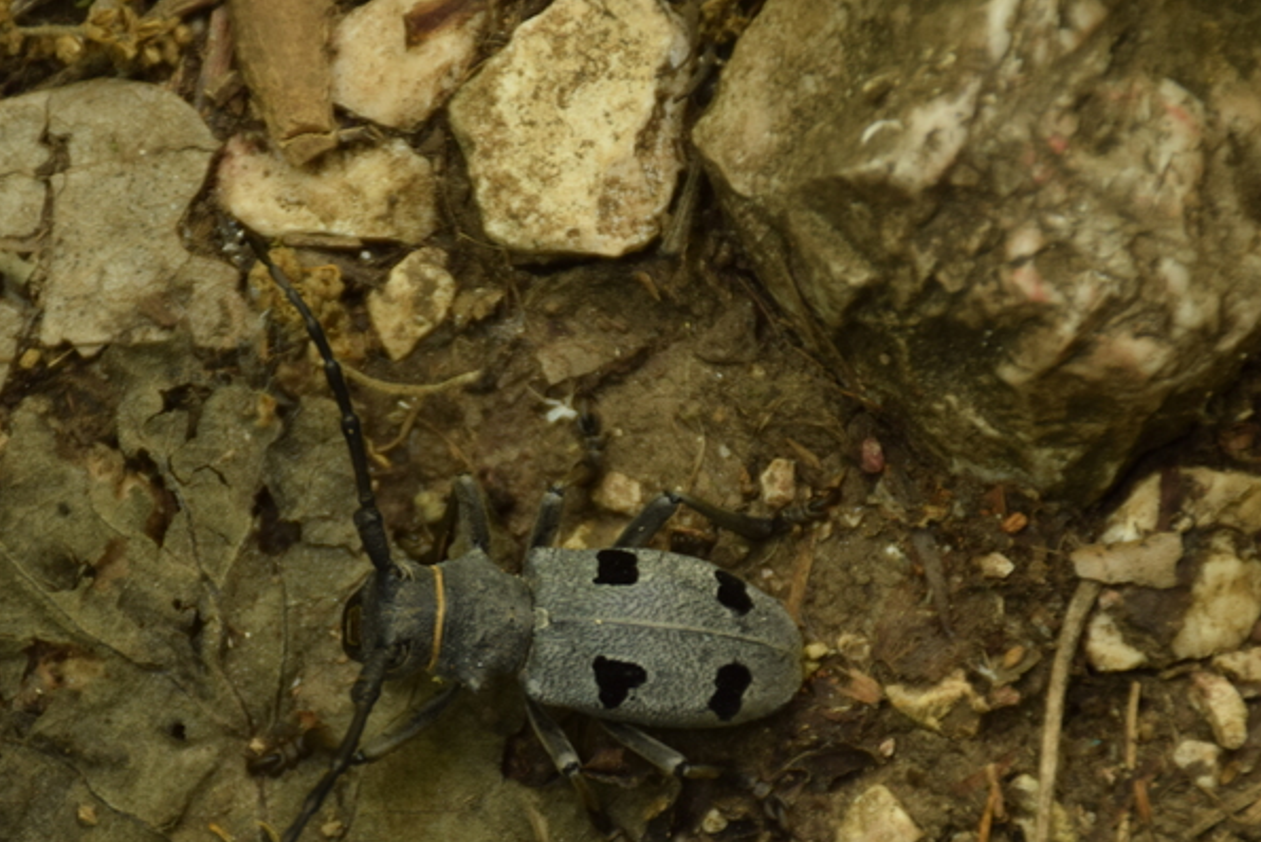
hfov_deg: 6.1
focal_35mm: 338
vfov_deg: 4.1
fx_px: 11845
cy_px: 624
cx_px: 459
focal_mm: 140
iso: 400
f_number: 5.6
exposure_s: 1/100
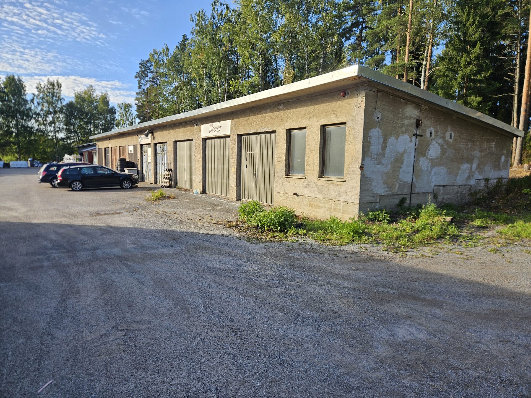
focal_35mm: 23
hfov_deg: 73.9
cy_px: 199
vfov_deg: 58.9
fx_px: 353
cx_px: 266
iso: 25
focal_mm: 5.4
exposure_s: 1/675
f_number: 1.8
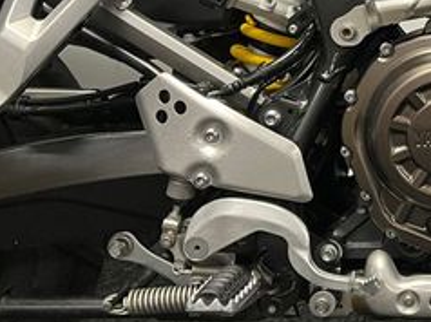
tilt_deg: -10.2
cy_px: -2
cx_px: 532
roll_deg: -3.1
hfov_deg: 24.8
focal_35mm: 70
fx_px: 871
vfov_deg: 20.3
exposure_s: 1/50
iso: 200
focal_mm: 5.1
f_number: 1.6
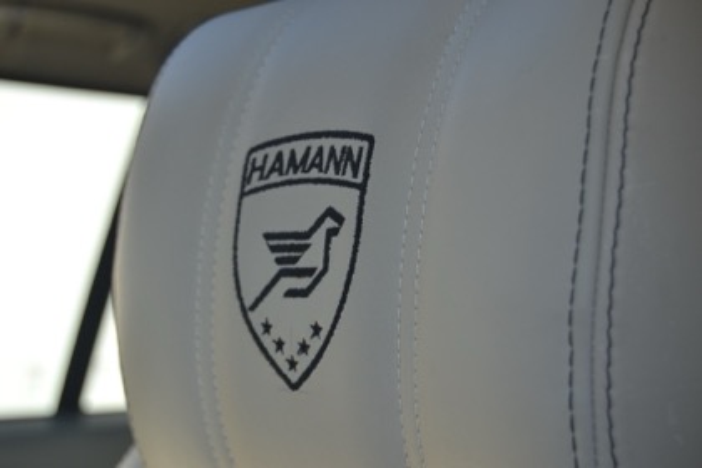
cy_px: 234
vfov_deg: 20.2
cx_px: 351
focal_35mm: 68
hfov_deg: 29.9
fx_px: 1316
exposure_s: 1/125
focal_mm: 45
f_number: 5.6
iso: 125
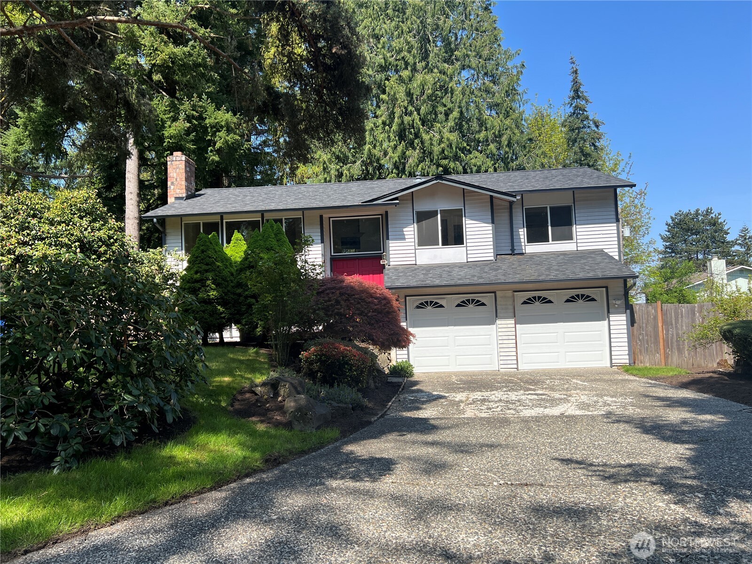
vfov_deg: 53.1
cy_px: 282
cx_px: 376
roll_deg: +2.4
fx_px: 565
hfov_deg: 67.3
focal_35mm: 26
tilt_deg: +4.3
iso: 50
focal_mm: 5.7
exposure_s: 1/2299
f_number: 1.5
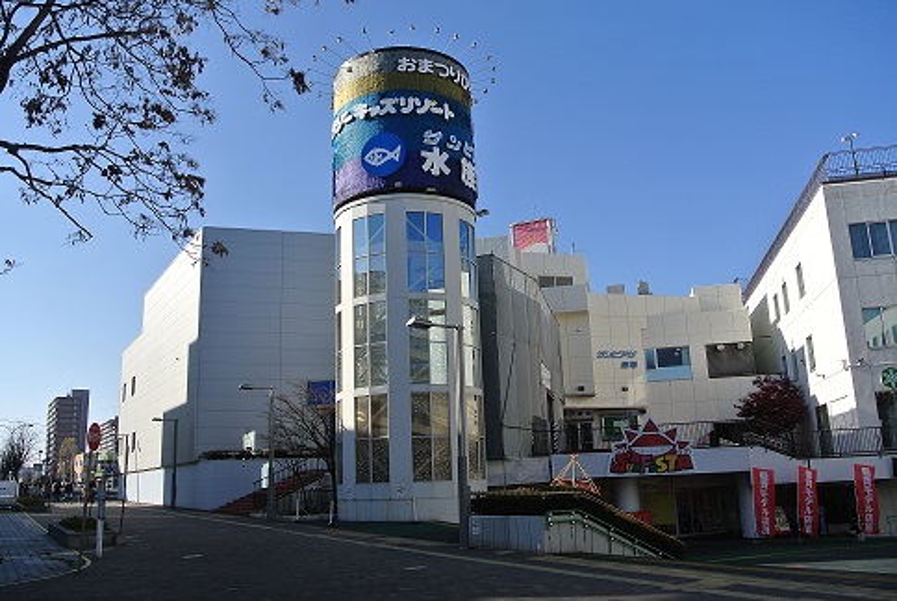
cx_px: 448
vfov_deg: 43.7
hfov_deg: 61.9
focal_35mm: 30
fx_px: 748
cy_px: 300
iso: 100
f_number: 4.5
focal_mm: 11.4
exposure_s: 1/640
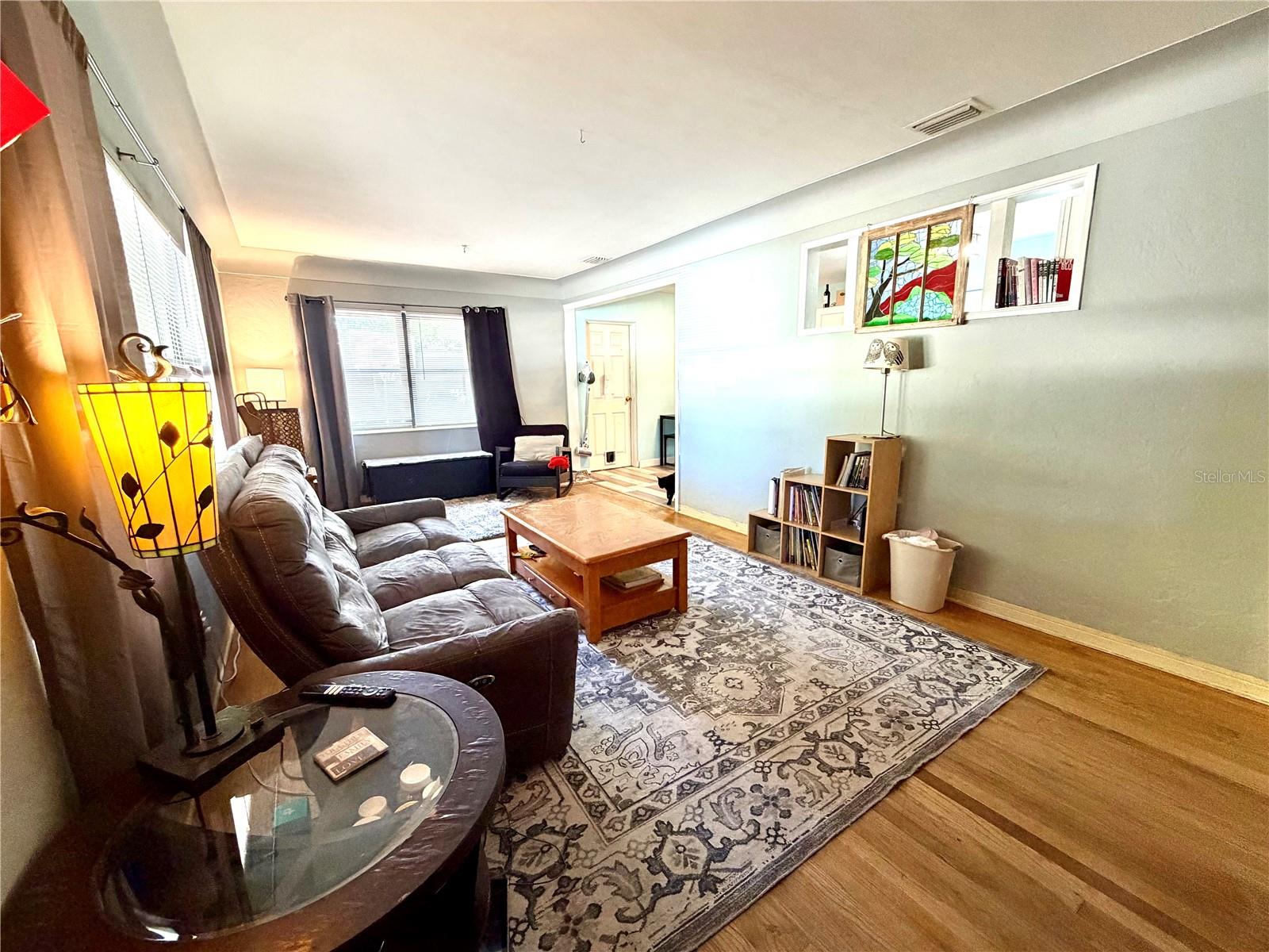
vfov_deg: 85.7
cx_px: 634
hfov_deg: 102.1
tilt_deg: -10.6
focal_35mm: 14
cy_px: 476
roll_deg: +1.6
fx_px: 513
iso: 400
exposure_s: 1/60
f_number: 2.2
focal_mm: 2.22
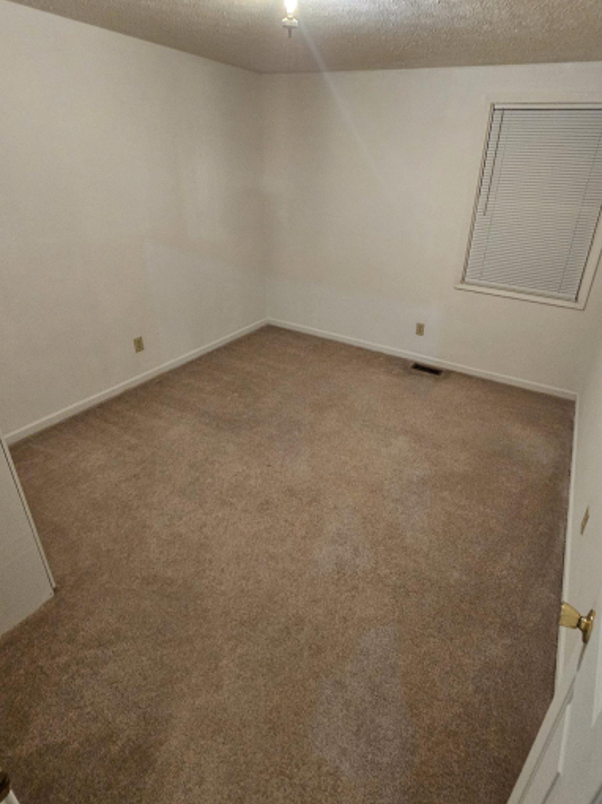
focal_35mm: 17
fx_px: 395
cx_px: 339
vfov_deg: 90.8
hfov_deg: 74.4
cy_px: 367
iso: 400
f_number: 2.2
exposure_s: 1/30
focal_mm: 2.2
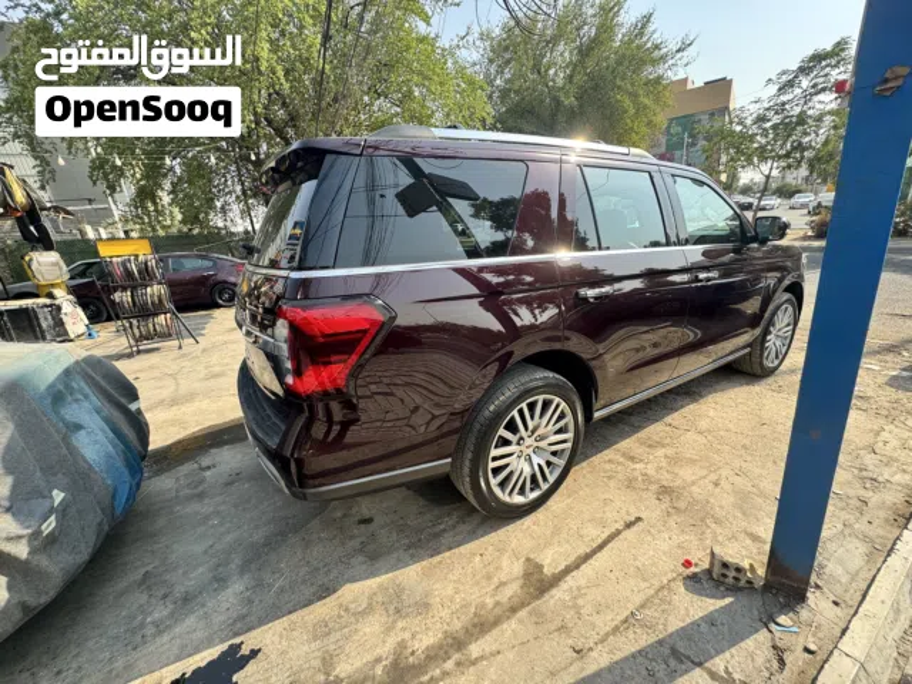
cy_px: 342
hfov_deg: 102.1
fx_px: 369
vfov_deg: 85.7
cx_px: 456
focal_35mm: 14
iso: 40
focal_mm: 2.22
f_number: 2.2
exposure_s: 1/328
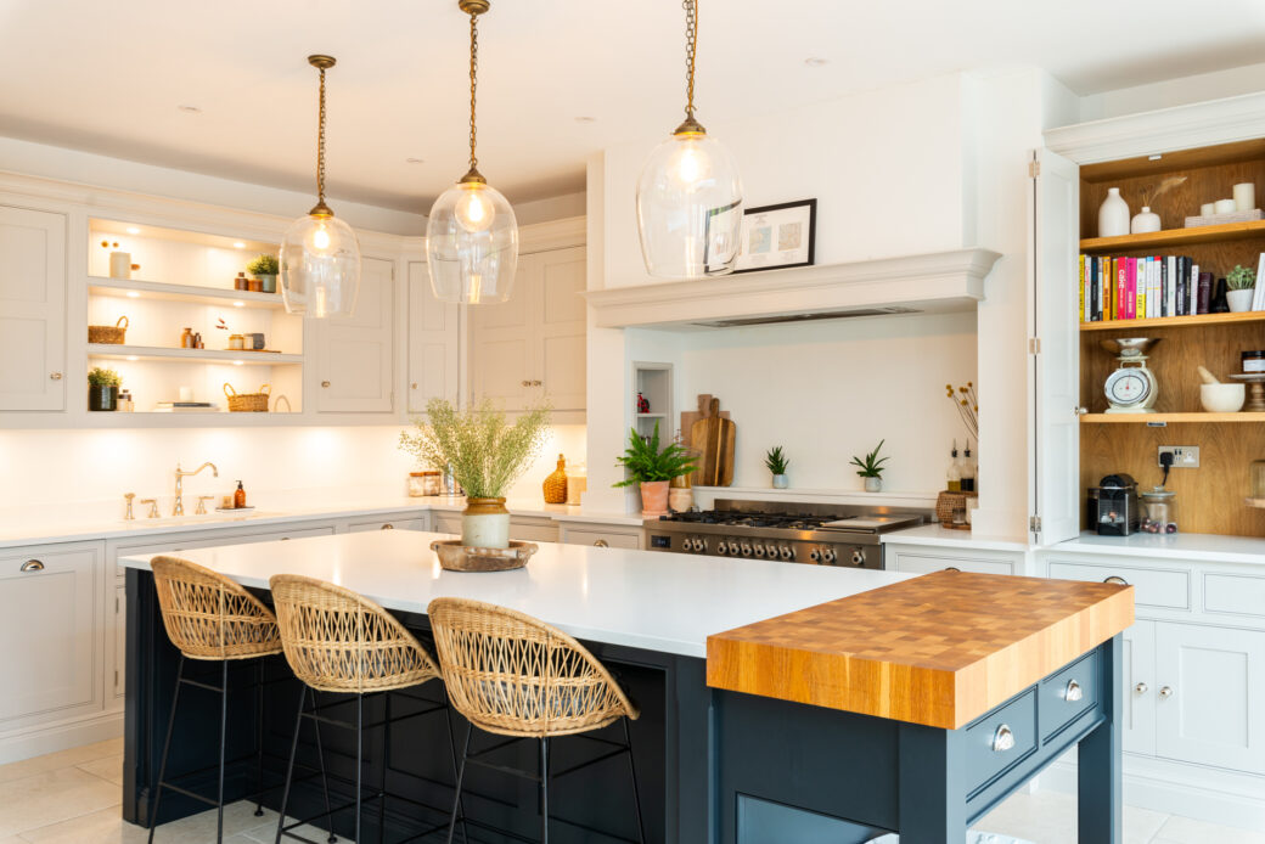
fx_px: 1054
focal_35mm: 30
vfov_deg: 43.6
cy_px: 422
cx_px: 632
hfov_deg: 61.9
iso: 320
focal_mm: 30
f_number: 8
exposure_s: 1/13
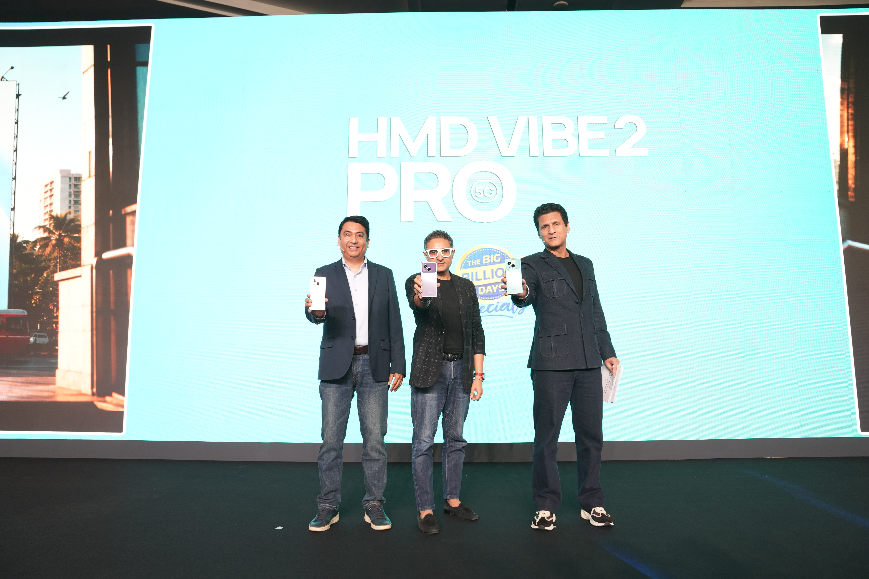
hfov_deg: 73.7
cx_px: 434
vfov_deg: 53.1
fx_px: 579
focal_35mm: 24
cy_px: 290
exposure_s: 1/125
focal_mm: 24
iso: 640
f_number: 3.2
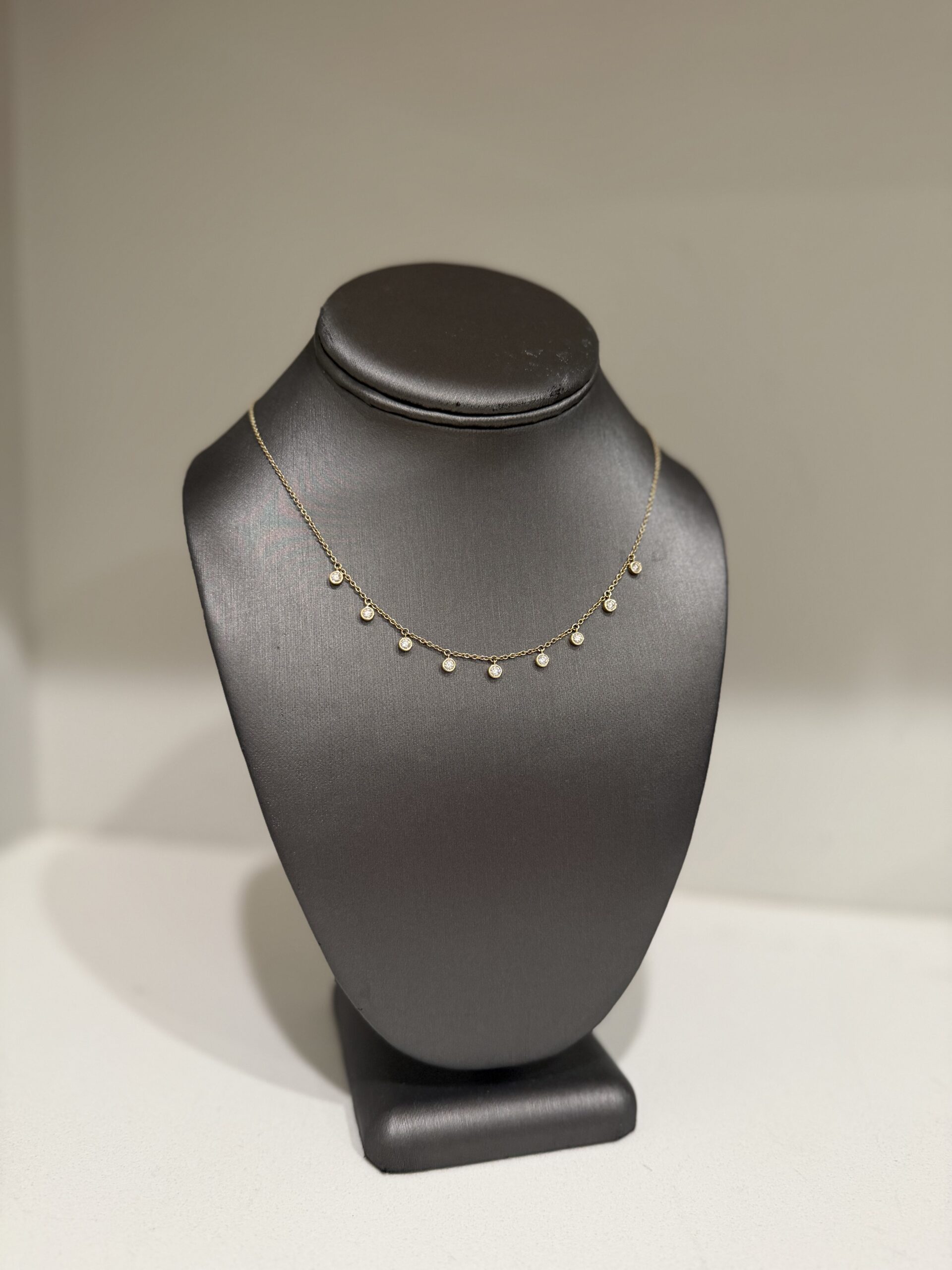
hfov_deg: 56.8
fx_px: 880
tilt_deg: -7.6
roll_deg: -1.1
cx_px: 476
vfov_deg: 71.6
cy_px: 635
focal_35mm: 24
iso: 250
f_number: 1.78
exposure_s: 1/60
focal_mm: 6.76
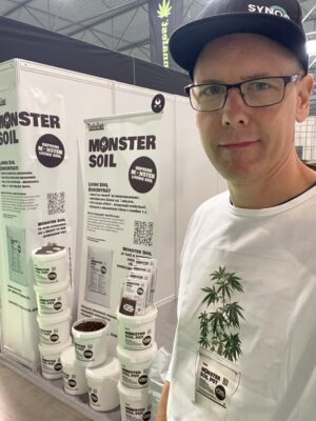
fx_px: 365
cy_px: 210
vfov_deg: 60.0
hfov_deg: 46.8
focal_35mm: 30
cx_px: 158
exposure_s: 1/50
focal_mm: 2.71
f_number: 2.2
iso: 250
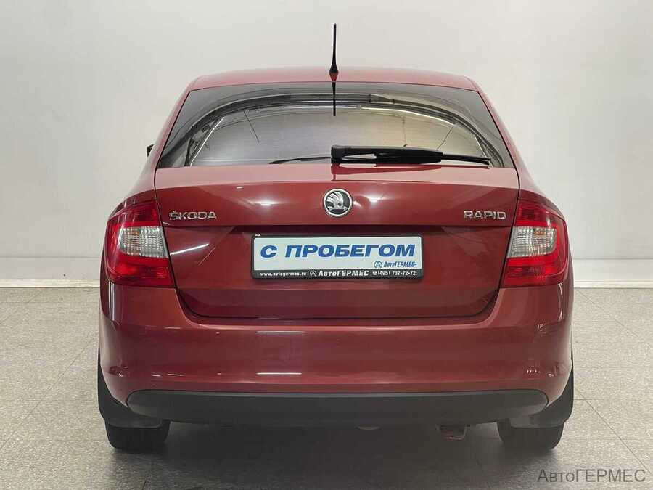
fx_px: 1207
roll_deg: +0.0
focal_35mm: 64
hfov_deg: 30.3
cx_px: 326
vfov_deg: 22.9
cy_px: 245
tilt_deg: -8.2
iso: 125
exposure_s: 1/50
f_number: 2.2
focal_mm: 7.5
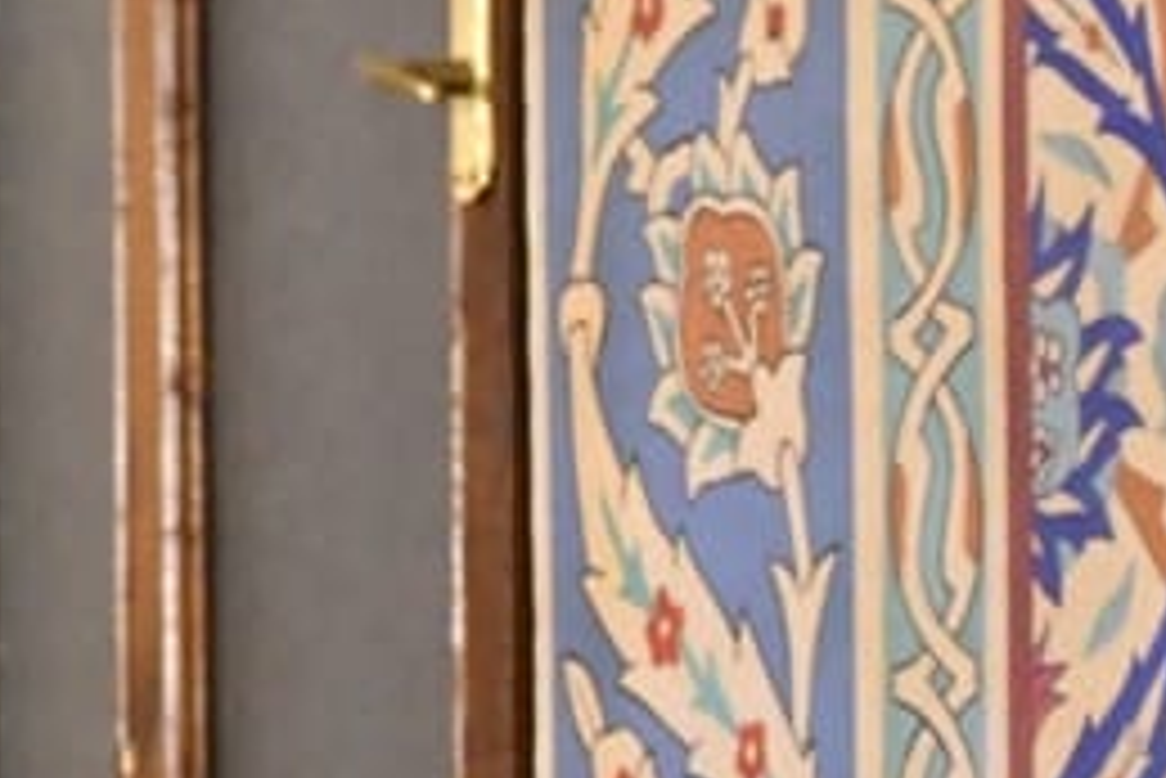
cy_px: 1279
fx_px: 32665
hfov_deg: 2.0
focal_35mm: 1008
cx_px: 2017
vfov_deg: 1.4
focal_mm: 170
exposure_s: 1/80
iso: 5000
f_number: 6.3
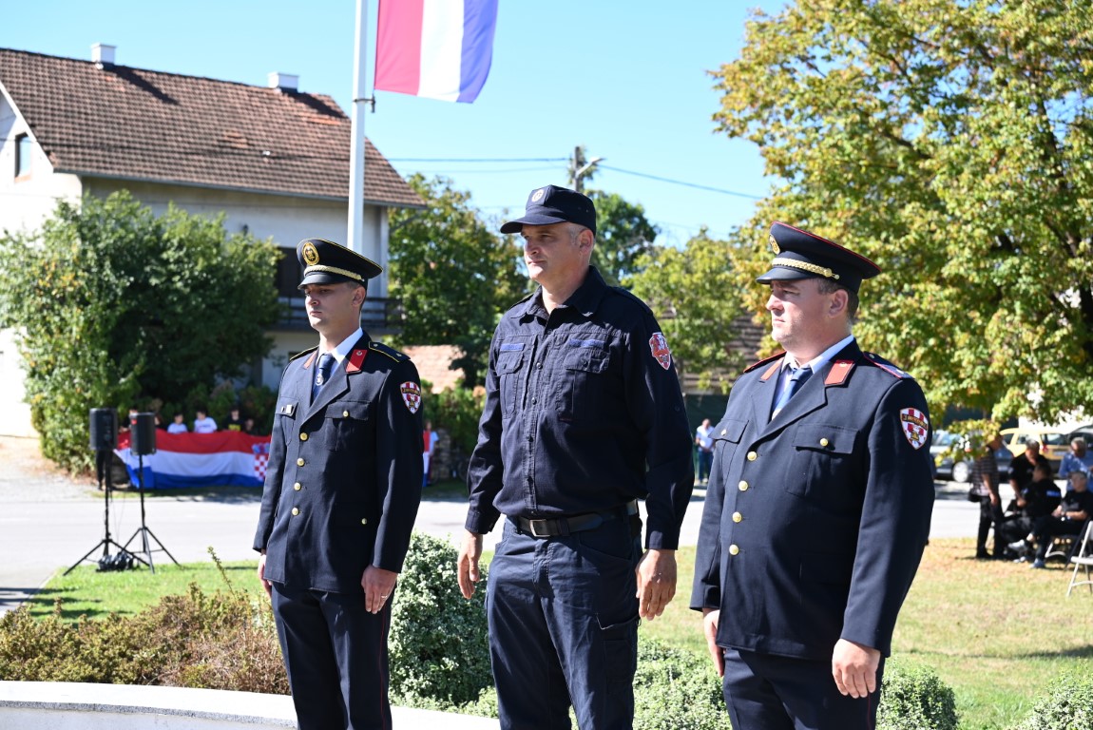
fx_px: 1397
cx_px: 546
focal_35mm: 46
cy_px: 365
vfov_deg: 29.3
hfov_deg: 42.7
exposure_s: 1/800
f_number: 4
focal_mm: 46
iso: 250
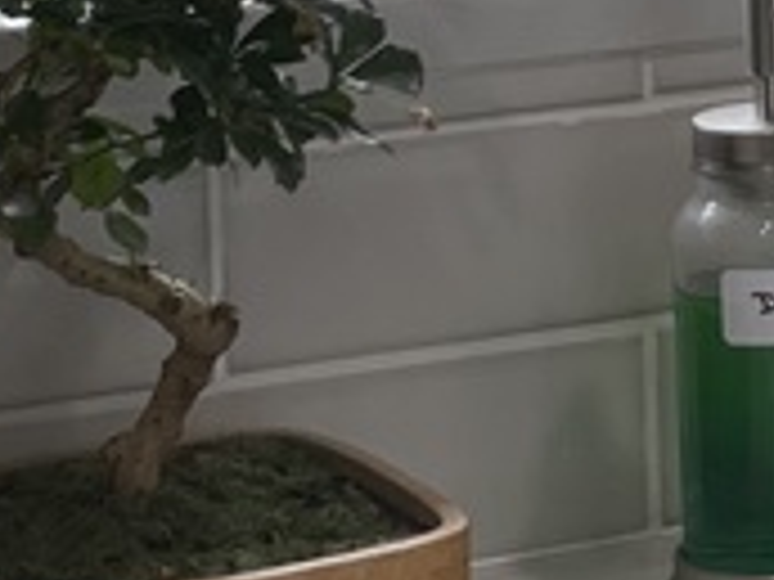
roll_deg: +1.1
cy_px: -36
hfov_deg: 9.4
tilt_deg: -8.4
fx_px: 4517
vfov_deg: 7.3
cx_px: 1298
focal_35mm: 202
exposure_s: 1/120
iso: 50
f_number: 2
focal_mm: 6
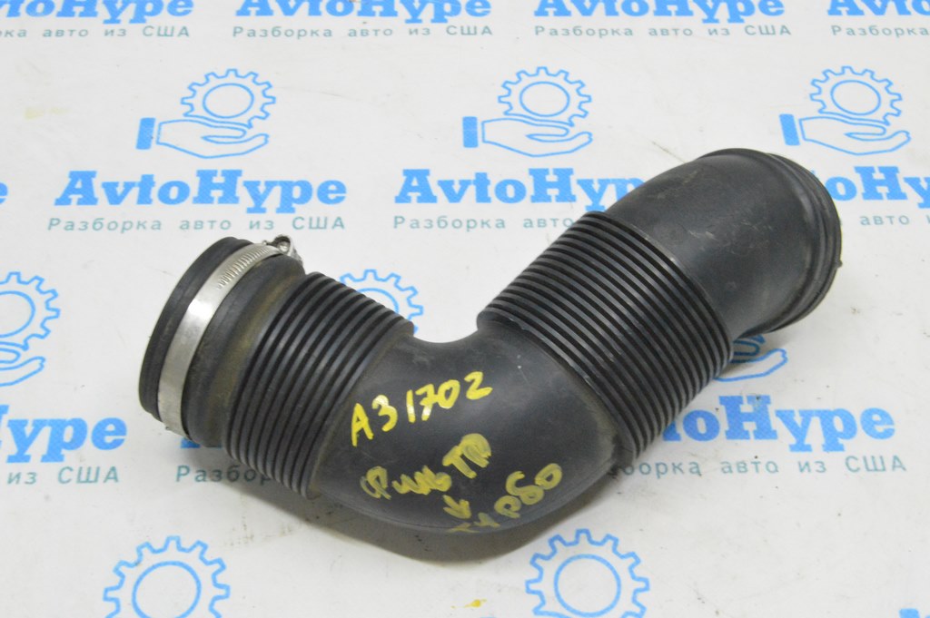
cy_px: 309
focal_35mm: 48
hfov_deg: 41.1
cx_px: 465
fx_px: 1239
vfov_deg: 28.0
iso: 6400
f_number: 20
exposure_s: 1/15
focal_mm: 32
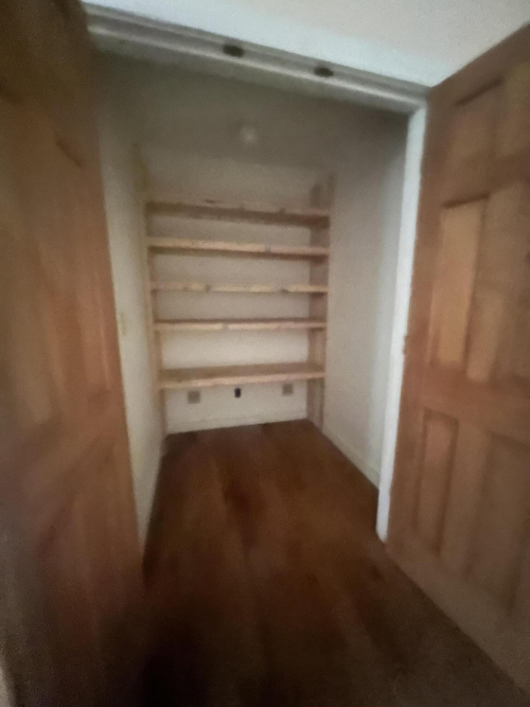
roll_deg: +0.0
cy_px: 354
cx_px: 265
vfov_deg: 106.2
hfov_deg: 89.9
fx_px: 265
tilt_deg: -11.1
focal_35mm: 13
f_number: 1.8
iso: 2500
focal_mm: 1.57
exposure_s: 1/4
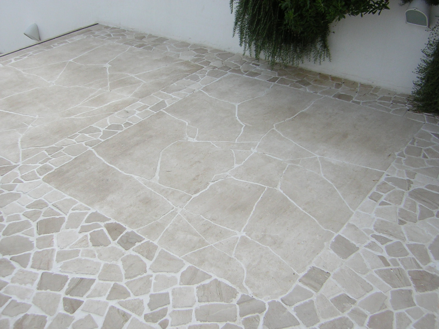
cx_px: 220
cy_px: 164
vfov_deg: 39.7
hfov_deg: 51.4
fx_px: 457
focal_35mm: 36
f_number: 5.2
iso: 50
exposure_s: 1/294
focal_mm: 4.7
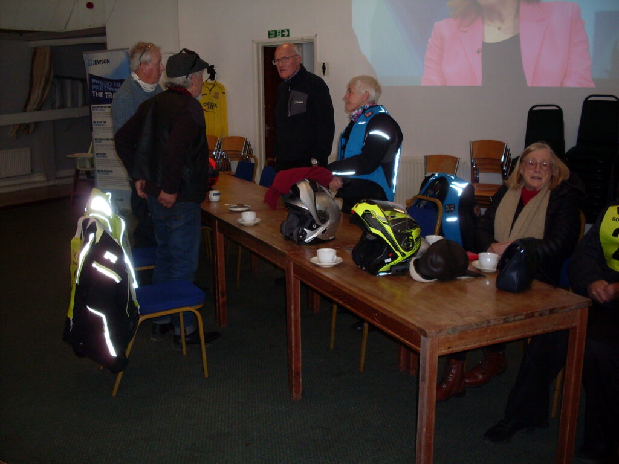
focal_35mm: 38
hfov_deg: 49.0
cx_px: 310
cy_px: 232
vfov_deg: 37.7
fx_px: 680
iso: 100
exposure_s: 1/45
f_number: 2.8
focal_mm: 6.3
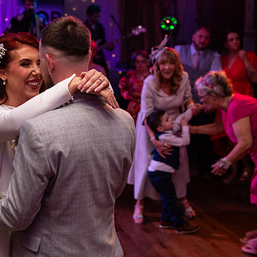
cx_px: 76
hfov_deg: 25.5
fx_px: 563
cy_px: 110
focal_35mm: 67
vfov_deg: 25.7
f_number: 3.5
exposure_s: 1/160
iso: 500
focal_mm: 45
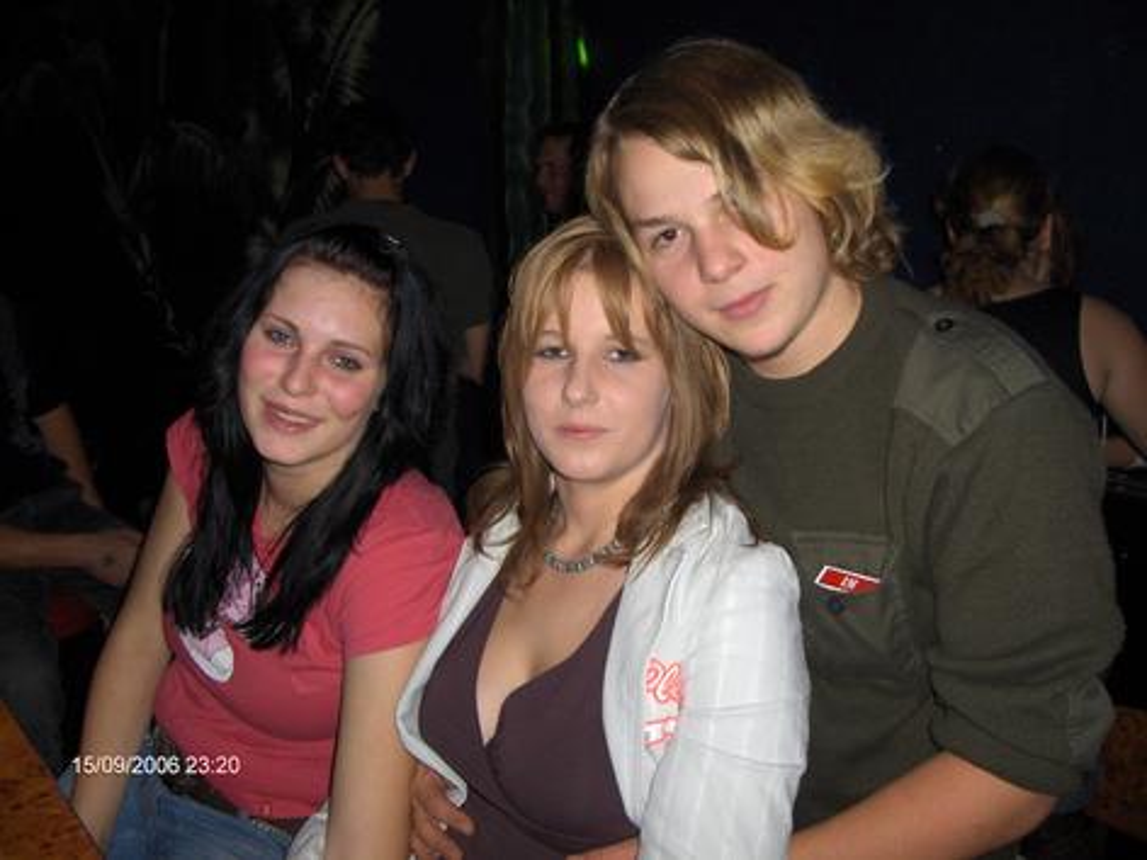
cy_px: 430
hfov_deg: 52.6
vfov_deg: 40.7
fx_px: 1160
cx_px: 574
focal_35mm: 35
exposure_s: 1/60
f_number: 2.6
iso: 100
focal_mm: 5.8
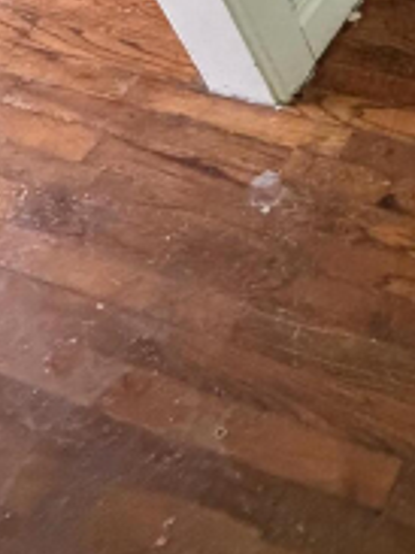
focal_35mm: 51
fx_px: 816
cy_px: -147
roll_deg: +0.2
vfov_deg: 30.5
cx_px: 642
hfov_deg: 22.6
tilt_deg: -38.2
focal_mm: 2.22
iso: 1000
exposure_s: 1/60
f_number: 2.2
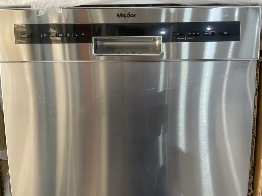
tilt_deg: -7.4
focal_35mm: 26
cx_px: 131
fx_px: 197
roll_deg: +1.0
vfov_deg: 53.1
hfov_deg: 67.3
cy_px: 98
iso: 125
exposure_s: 1/100
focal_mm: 4.2
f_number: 1.6
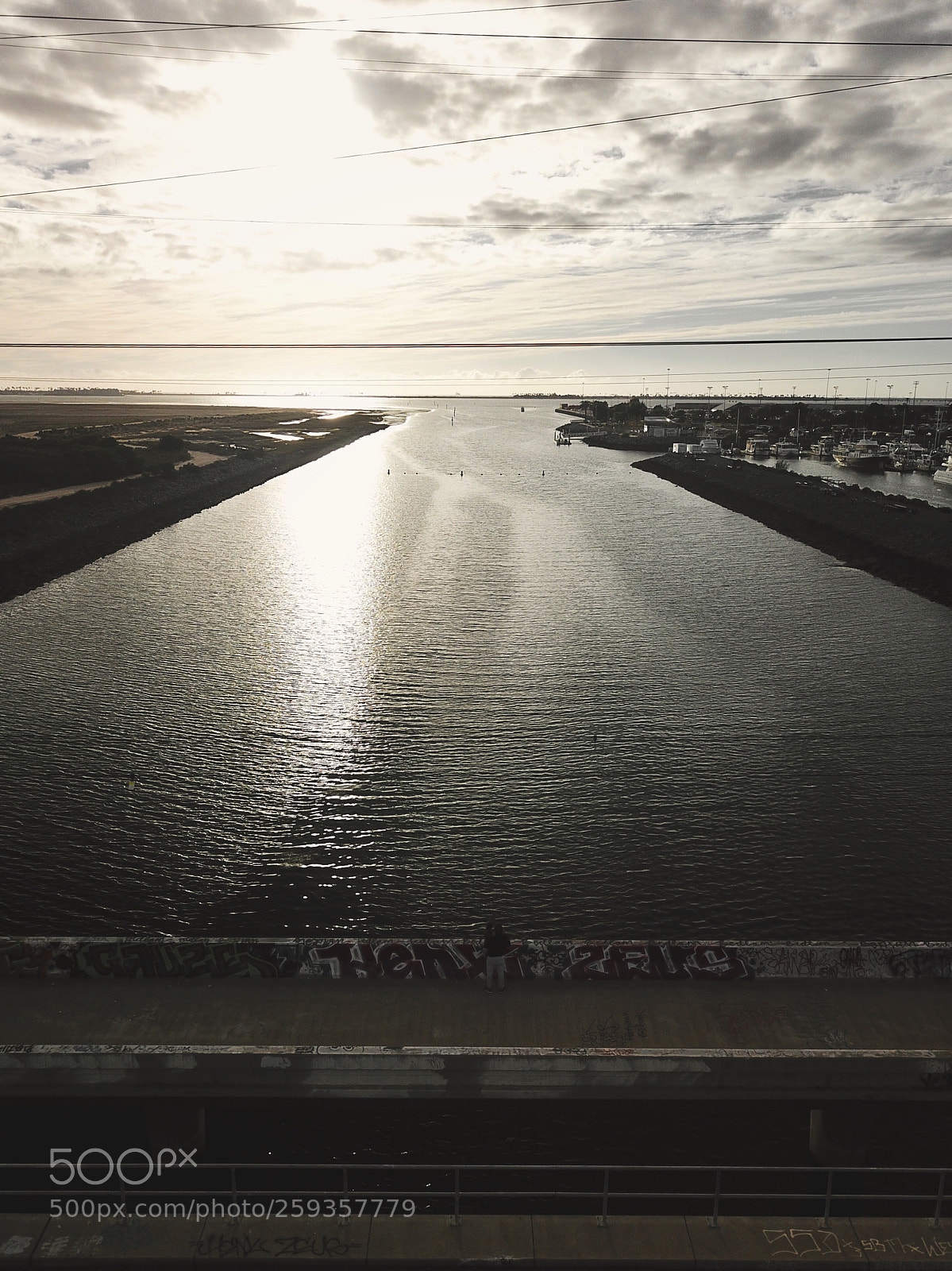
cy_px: 636
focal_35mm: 26
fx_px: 954
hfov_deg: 53.0
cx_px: 476
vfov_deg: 67.3
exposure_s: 1/1138
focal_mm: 4.73
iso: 100
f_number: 2.2
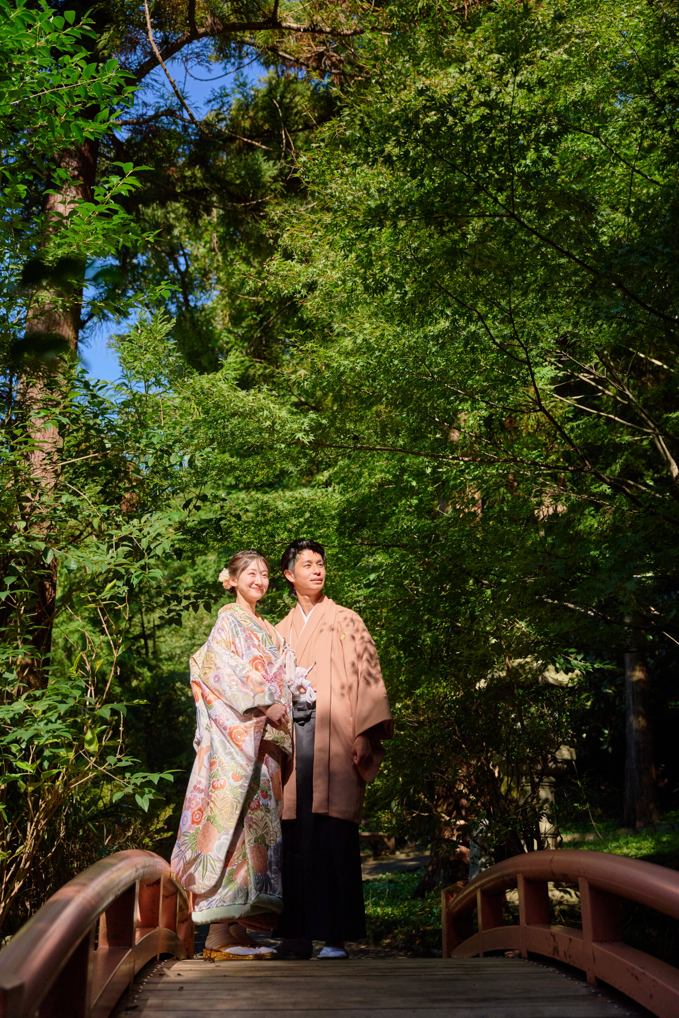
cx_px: 340
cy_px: 509
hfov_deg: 35.1
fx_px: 1075
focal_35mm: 38
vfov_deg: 50.7
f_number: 3.2
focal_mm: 38
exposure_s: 1/6400
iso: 250
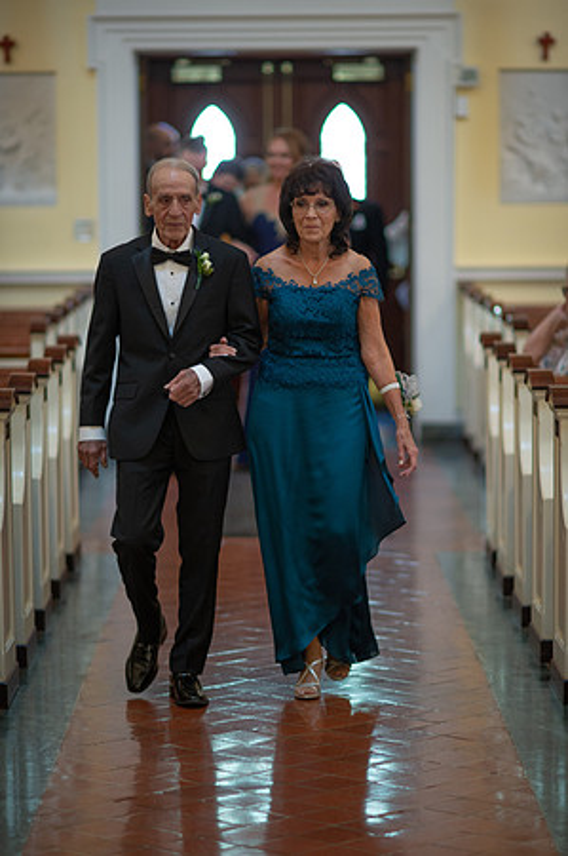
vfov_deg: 15.2
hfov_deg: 10.1
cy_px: 428
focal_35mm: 135
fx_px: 3202
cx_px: 284
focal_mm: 135
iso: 1600
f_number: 2
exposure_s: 1/250
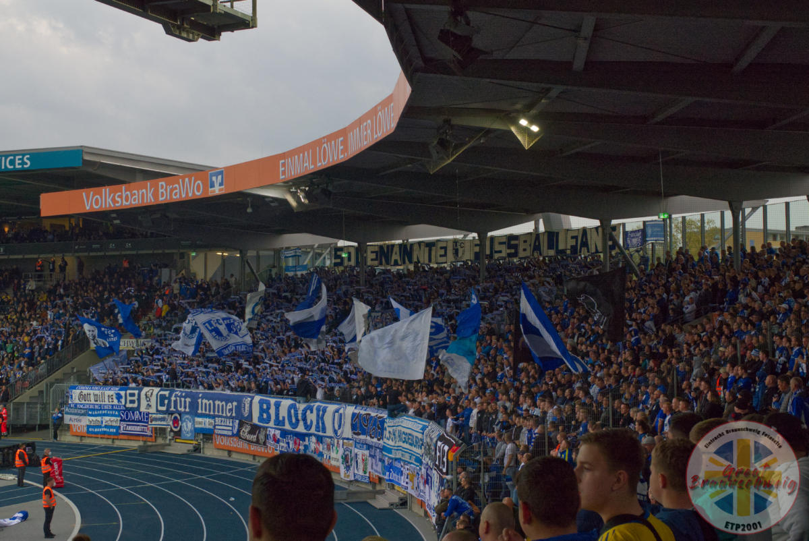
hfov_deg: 34.5
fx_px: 1304
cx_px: 404
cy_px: 270
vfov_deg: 23.4
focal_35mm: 58
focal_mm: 21.3
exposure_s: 1/320
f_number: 5.6
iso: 800
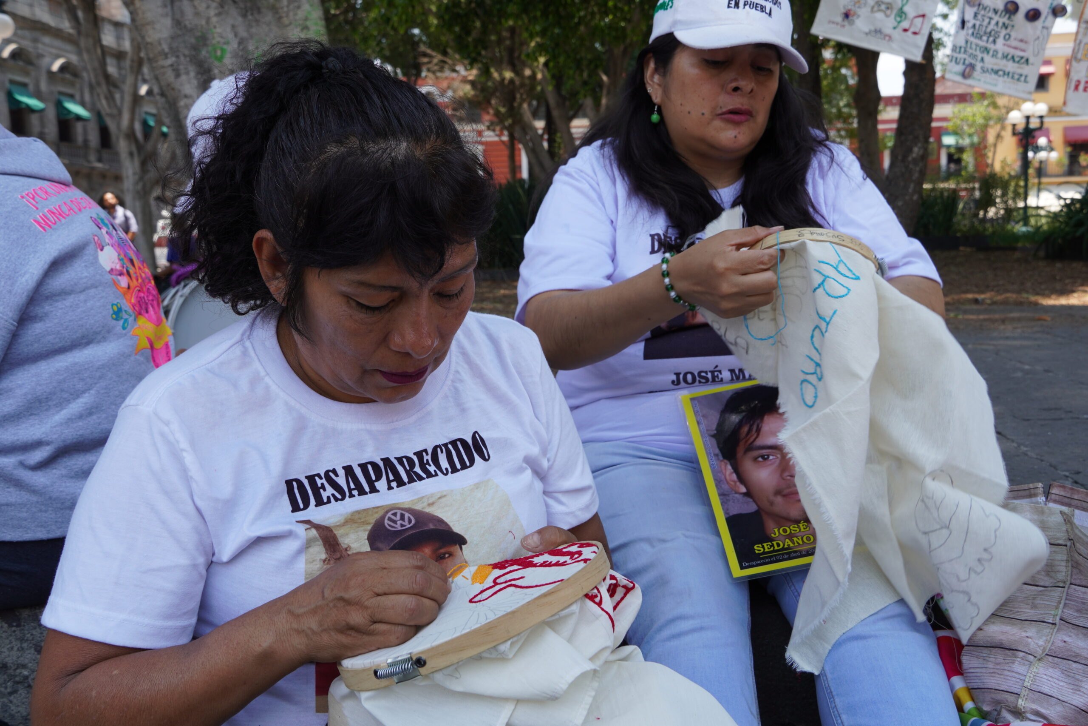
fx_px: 1179
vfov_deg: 34.2
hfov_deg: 49.6
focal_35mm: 39
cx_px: 544
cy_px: 363
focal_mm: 26
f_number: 7.1
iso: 100
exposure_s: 1/100
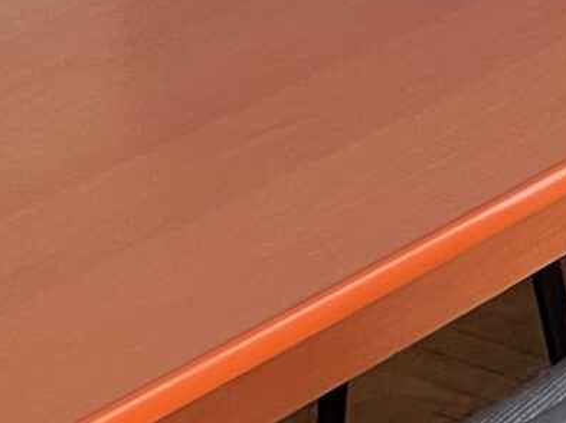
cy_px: -889
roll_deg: +0.9
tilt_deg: -7.7
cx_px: 1818
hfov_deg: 9.1
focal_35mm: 163
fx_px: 2663
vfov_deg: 7.8
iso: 125
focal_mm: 5.1
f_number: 1.6
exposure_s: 1/63
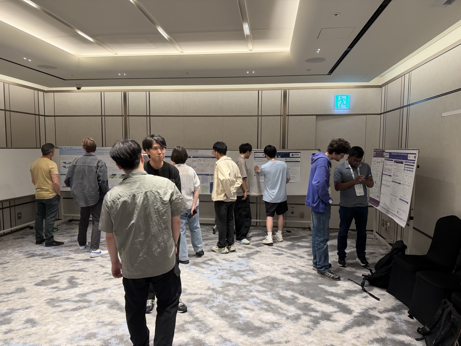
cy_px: 173
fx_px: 320
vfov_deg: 56.8
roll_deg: +0.2
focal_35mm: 24
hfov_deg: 71.6
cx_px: 230
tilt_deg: -6.1
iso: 200
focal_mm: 6.76
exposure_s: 1/121
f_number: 1.78
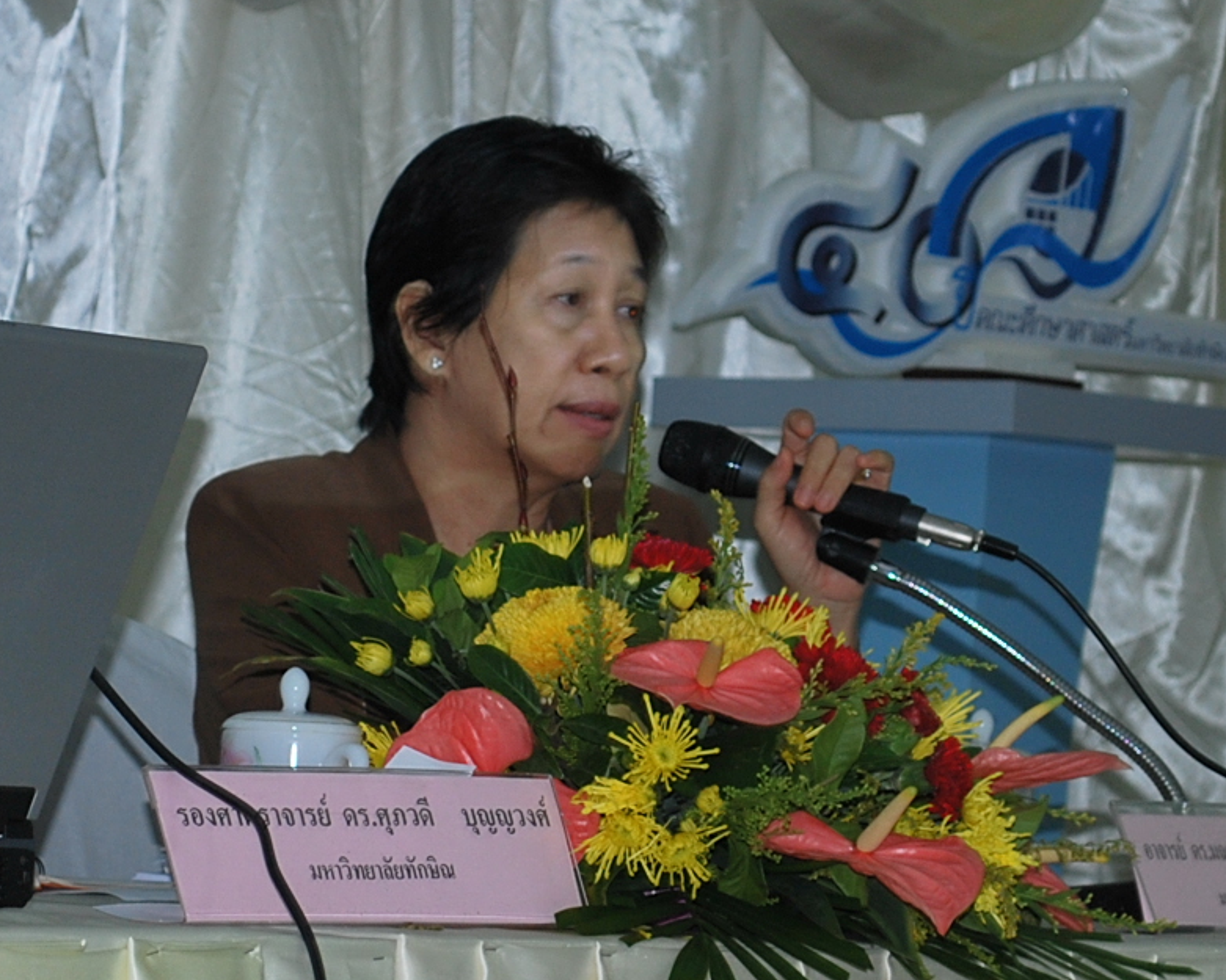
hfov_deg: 10.0
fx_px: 6974
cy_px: 384
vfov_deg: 8.0
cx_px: 590
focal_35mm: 192
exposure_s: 1/15
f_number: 5.6
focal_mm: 55
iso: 200
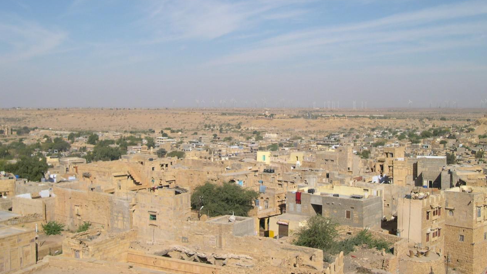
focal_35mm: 42
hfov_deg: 48.4
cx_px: 246
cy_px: 112
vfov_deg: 28.3
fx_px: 542
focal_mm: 8
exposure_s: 1/321
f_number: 7.6
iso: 100
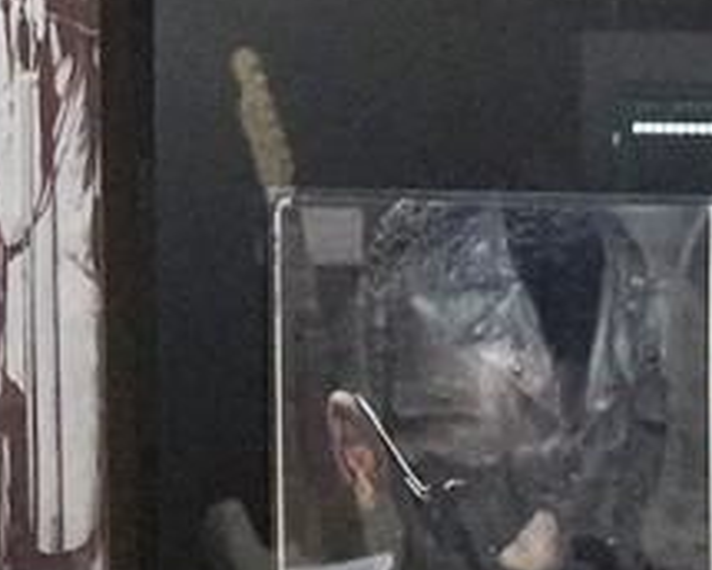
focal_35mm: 297
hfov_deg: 5.9
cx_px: 2308
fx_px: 6259
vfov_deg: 5.2
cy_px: 699
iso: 12800
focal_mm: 34
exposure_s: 1/100
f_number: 6.3
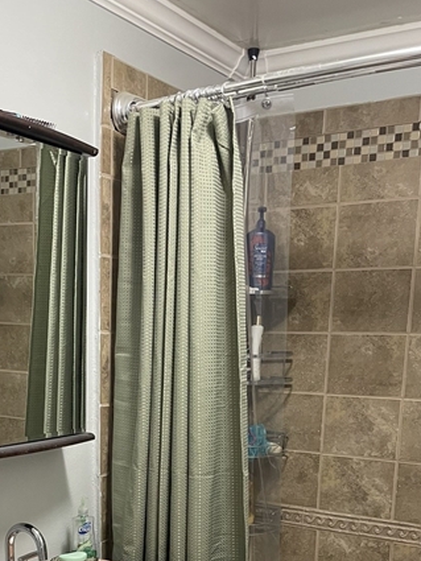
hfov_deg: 30.6
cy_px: 490
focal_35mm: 47
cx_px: 129
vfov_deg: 38.1
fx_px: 762
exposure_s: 1/60
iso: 250
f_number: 1.6
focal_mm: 4.2
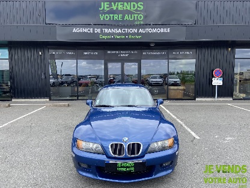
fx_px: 188
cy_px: 94
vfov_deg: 53.1
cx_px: 125
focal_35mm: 26
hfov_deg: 67.3
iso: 32
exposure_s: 1/810
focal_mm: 4.25
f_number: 1.8
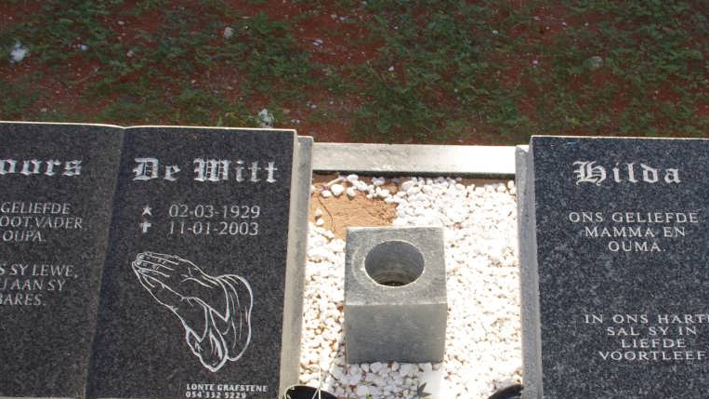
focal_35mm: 51
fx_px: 959
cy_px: 281
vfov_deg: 23.3
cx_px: 440
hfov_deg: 40.3
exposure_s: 1/60
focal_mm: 21.25
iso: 200
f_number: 11
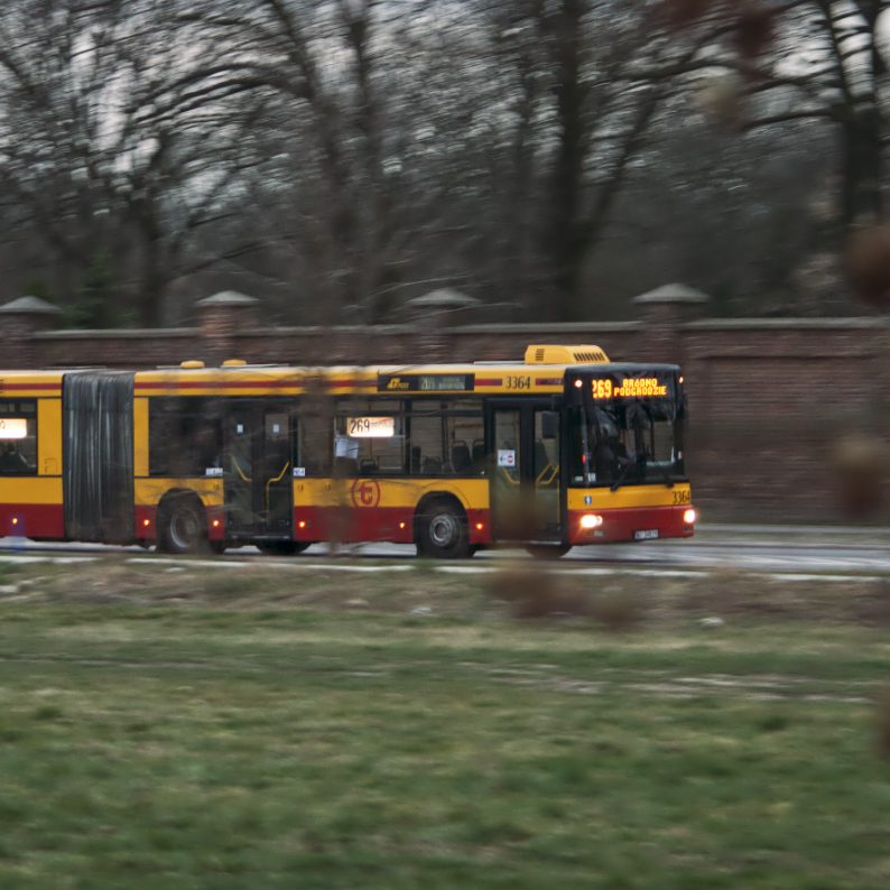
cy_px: 446
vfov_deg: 9.9
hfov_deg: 9.9
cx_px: 242
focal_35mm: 177
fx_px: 5149
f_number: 4.5
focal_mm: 92
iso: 200
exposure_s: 1/30
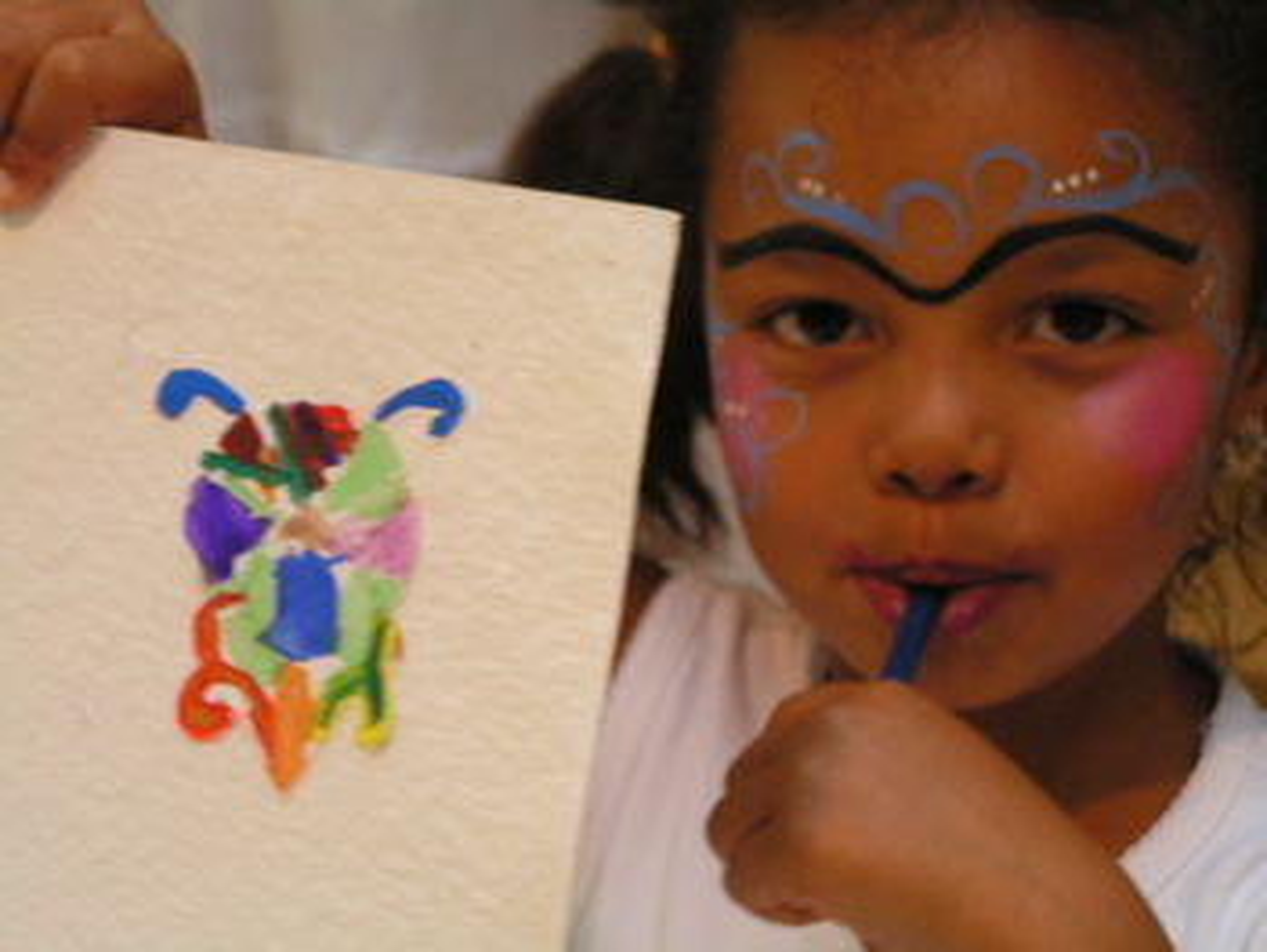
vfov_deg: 11.9
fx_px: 4578
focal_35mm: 125
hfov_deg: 15.8
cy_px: 476
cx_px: 634
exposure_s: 1/25
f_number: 3.2
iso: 200
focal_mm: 20.8
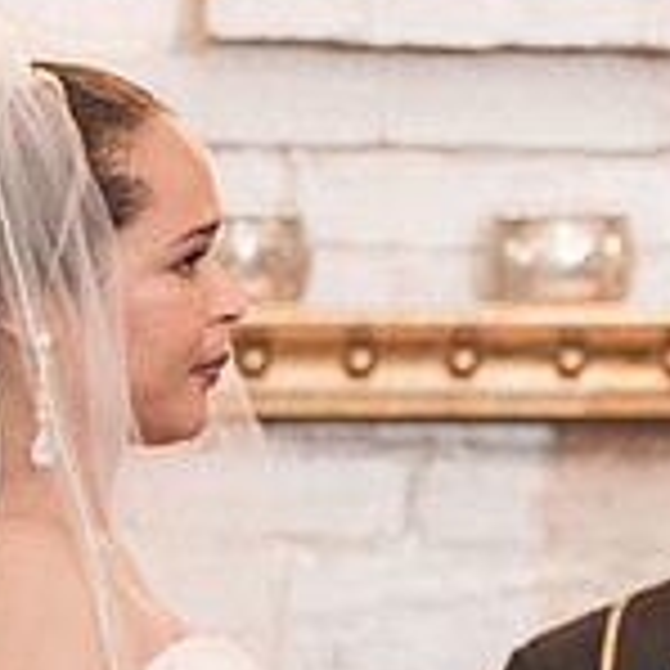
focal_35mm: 645
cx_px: 738
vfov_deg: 2.7
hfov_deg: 2.7
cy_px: 559
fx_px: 14124
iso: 2000
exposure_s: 1/160
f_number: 2.8
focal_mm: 173
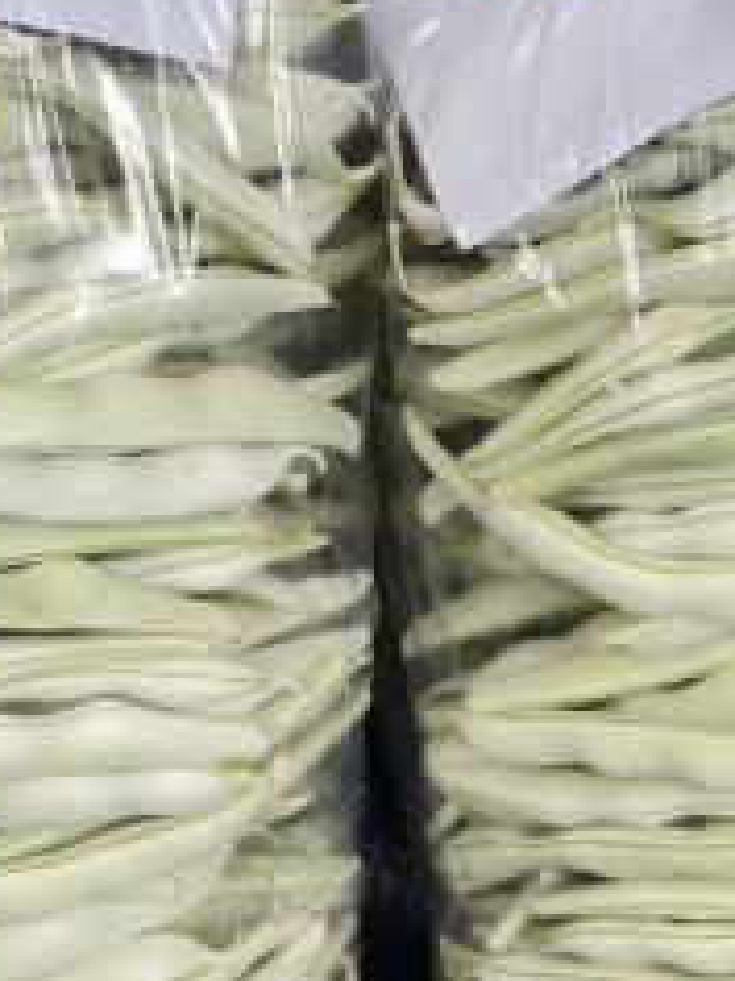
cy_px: 966
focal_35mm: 104
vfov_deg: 18.4
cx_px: 407
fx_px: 2944
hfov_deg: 14.2
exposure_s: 1/100
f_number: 1.57
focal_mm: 5.6
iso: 125
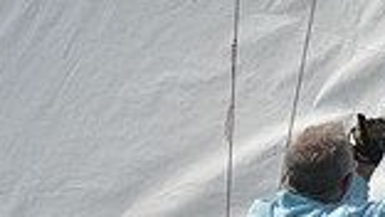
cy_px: 695
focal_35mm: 817
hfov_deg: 2.6
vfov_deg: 1.5
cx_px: 204
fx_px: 8346
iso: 200
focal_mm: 210
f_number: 5.6
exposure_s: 1/1600
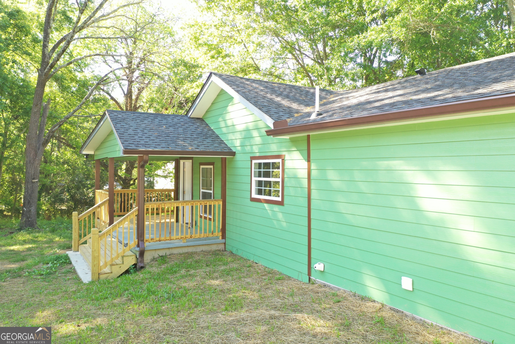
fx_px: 401
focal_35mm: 28
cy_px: 172
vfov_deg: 46.4
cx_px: 258
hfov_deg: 65.5
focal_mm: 10.26
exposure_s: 1/60
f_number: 3.5
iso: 100
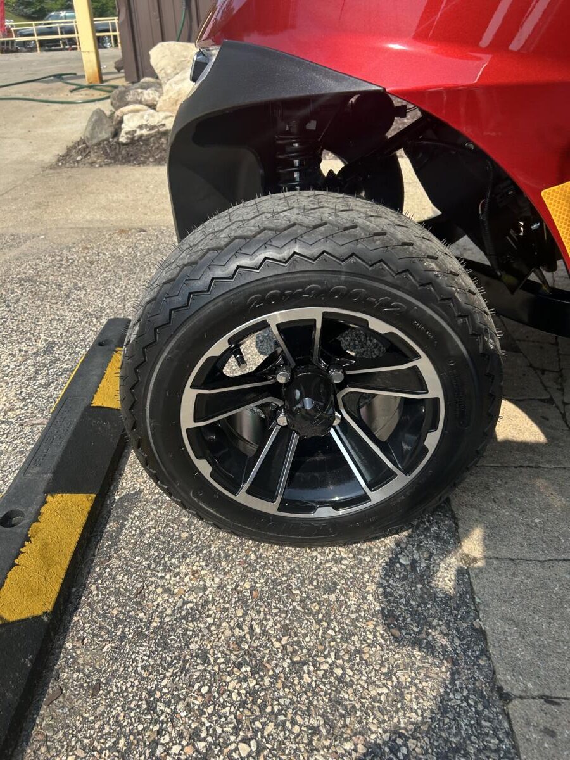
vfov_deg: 67.3
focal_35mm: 26
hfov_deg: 53.1
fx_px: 571
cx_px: 285
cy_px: 380
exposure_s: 1/1621
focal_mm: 5.7
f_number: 1.5
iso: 50
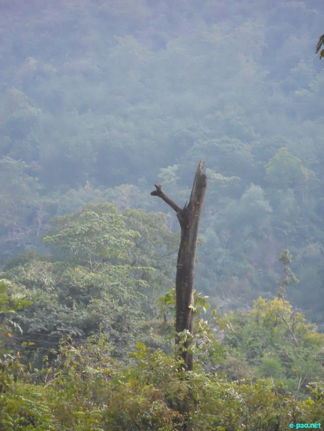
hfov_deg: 10.6
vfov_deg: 14.1
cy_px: 216
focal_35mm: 140
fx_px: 1746
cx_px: 162
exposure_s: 1/160
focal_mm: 25
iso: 800
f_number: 6.6
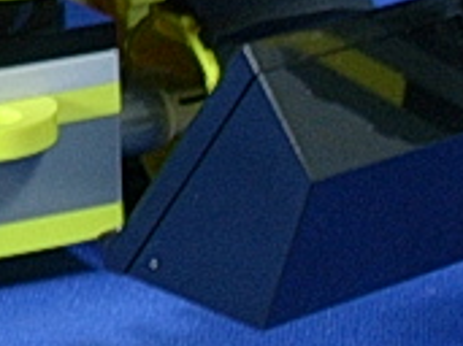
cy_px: -211
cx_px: -8
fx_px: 3154
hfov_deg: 8.3
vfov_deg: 6.2
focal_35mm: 236
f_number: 3.5
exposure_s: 1/10
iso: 70
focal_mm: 9.6
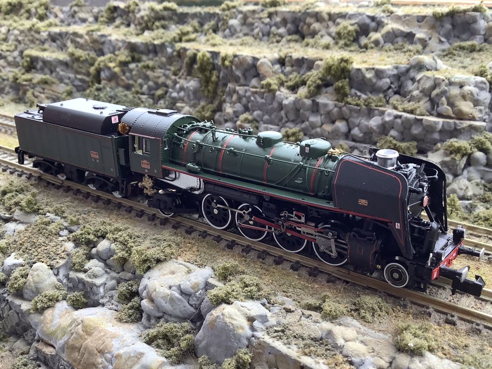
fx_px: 526
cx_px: 266
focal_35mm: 37
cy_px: 218
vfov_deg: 38.5
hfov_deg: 50.1
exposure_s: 1/100
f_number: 2.4
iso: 50
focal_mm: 3.3
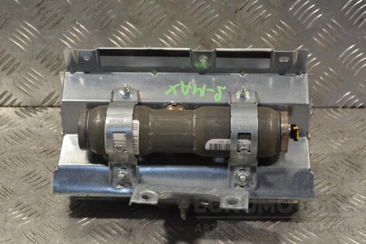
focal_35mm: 82
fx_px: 839
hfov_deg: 24.6
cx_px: 183
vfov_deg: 16.6
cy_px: 122
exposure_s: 1/400
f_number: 10
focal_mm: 55
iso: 3200
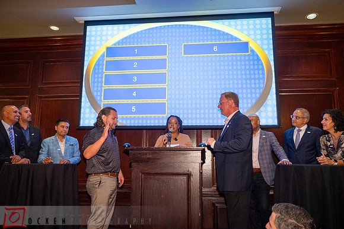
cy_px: 112
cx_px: 174
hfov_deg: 63.6
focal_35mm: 29
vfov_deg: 44.8
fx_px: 278
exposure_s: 1/80
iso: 2500
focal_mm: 28.5
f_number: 4
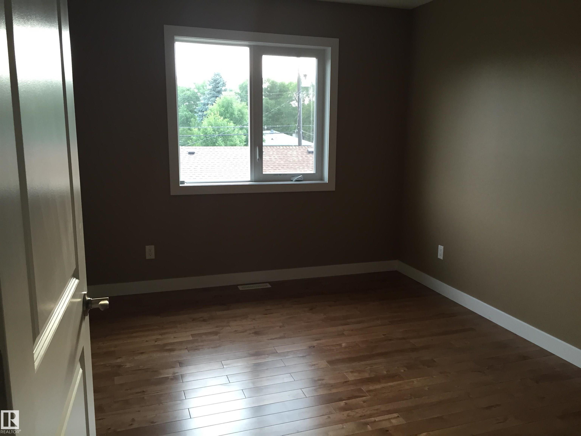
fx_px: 487
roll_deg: -1.6
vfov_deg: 48.2
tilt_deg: -8.6
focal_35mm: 29
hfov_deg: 61.7
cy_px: 218
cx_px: 290
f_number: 2.2
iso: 40
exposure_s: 1/30
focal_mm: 4.15
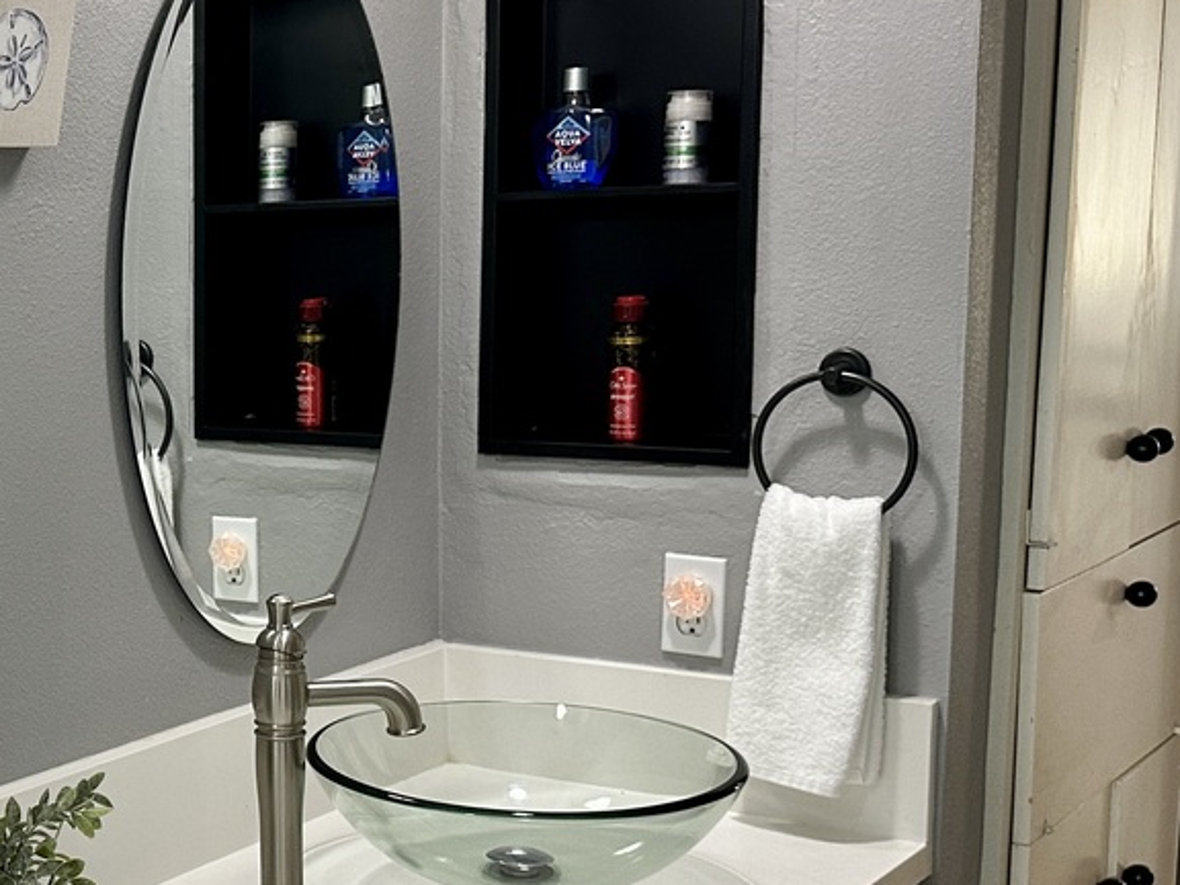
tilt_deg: -10.2
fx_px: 2045
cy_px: 567
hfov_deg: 29.0
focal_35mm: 60
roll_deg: +2.5
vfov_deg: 24.3
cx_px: -135
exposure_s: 1/60
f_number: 1.78
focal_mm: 6.86
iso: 160
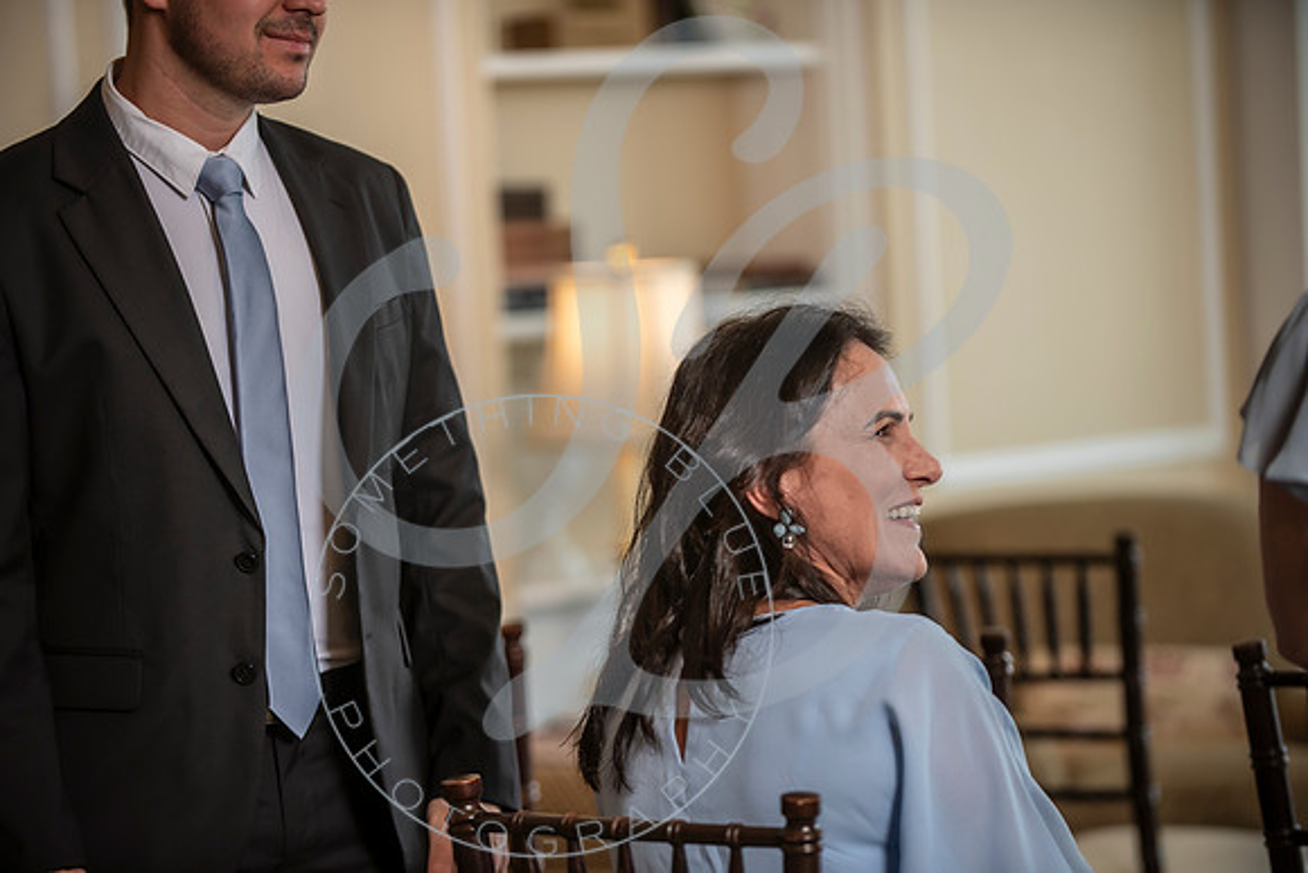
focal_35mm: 134
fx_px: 4866
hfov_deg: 15.3
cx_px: 643
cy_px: 436
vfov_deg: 10.2
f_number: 2.8
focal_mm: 130
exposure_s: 1/160
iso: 100
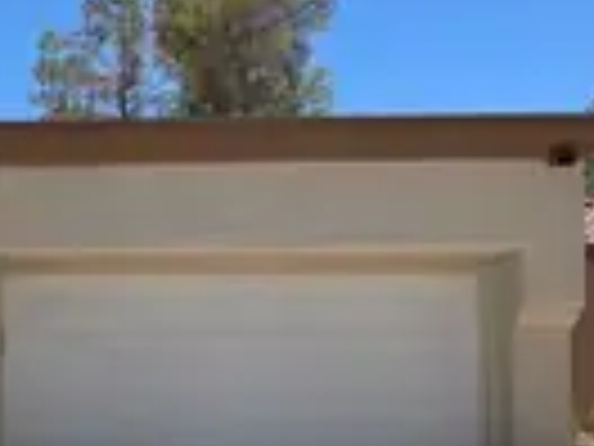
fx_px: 1356
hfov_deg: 23.1
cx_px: -81
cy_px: 329
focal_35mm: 79
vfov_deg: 18.6
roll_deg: +0.2
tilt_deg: +3.2
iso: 32
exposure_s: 1/5051
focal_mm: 4.2
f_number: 1.6
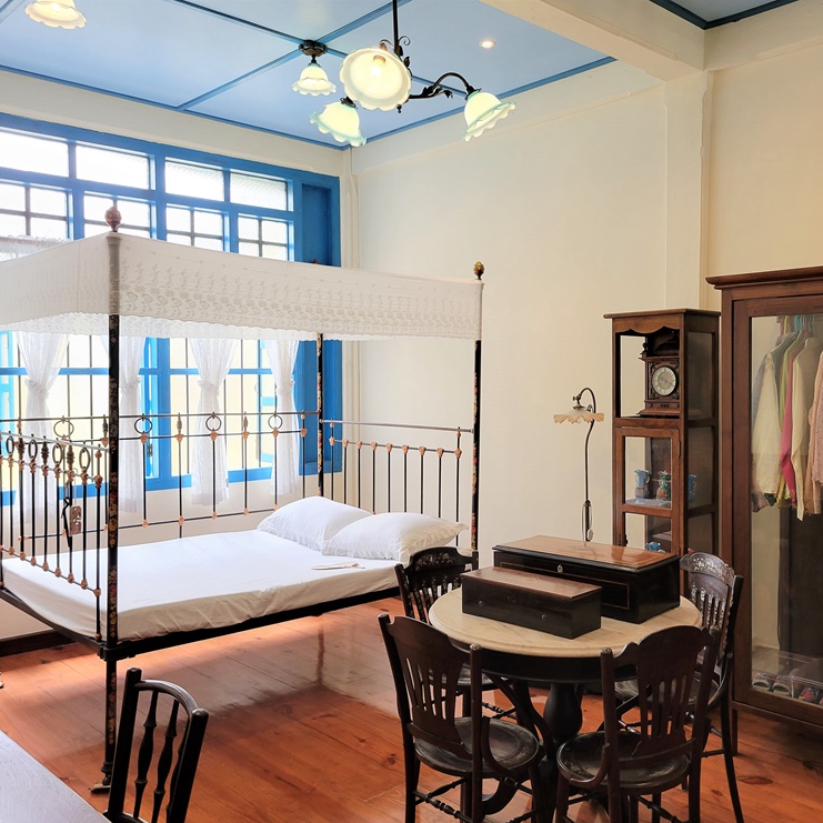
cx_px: 486
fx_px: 834
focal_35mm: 31
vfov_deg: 52.5
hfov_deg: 52.2
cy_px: 415
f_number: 1.8
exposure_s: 1/120
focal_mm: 5.4
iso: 160
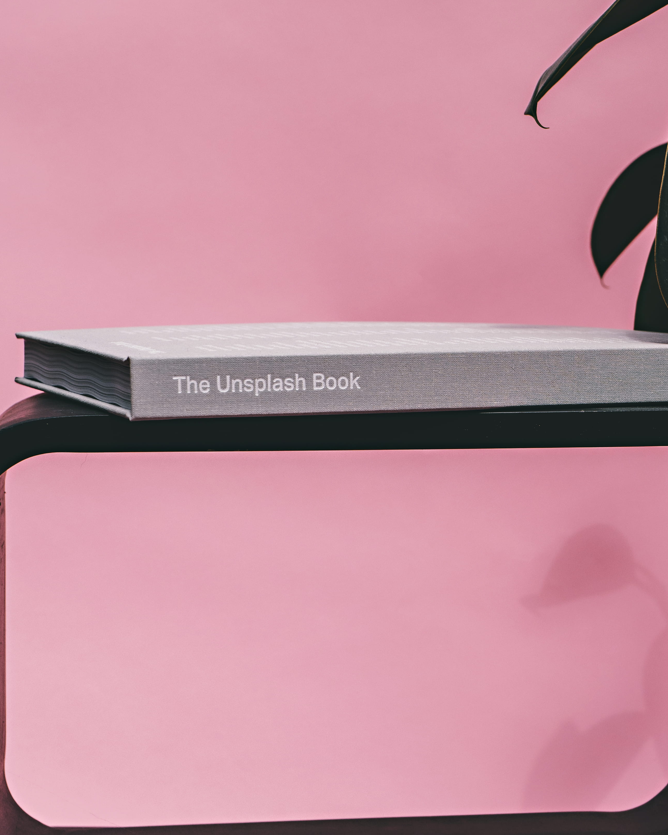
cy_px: 355
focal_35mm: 77
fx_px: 1903
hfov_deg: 19.9
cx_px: 385
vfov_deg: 24.7
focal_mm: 44
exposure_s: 1/1000
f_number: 8
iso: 400
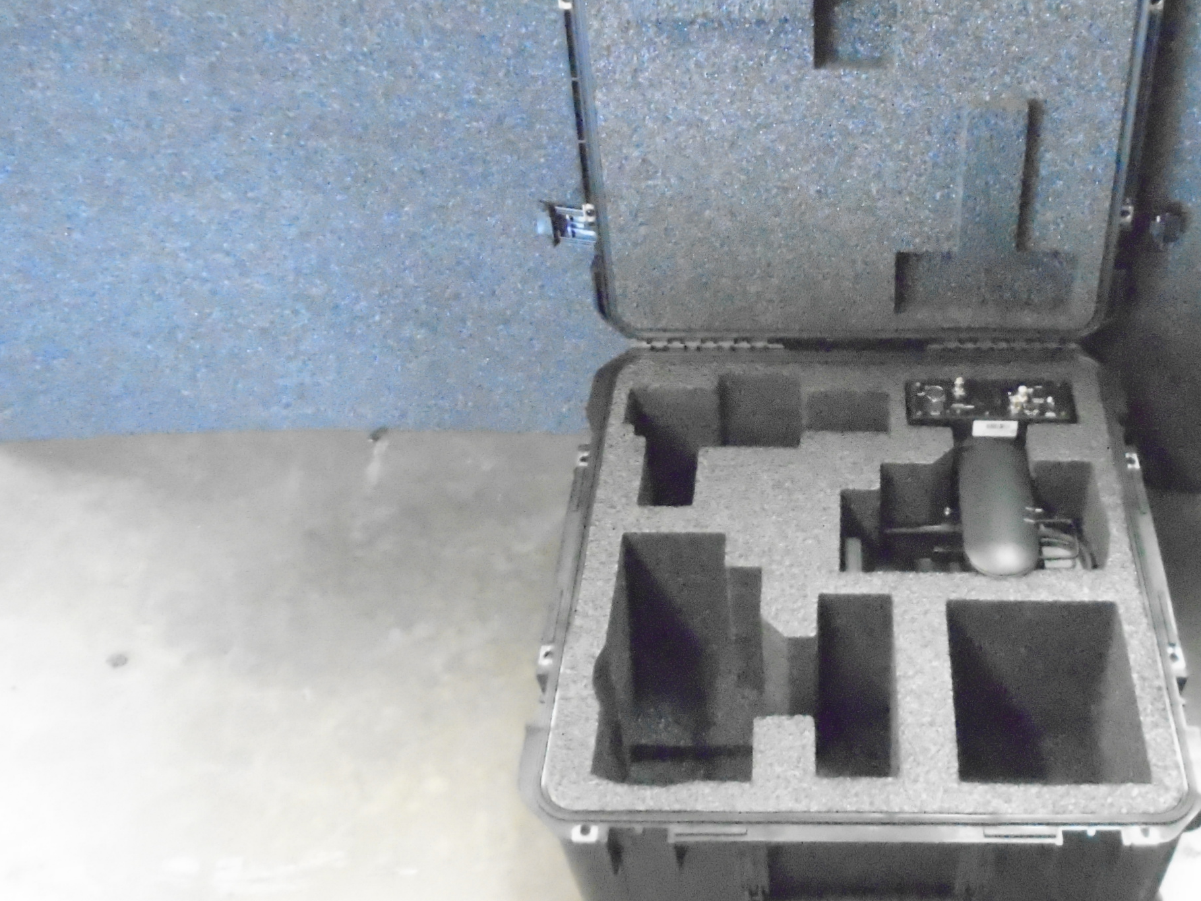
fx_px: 1284
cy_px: 322
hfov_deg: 49.0
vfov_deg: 38.4
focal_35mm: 37
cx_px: 831
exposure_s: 1/40
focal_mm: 4.6
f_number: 3.2
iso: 3200
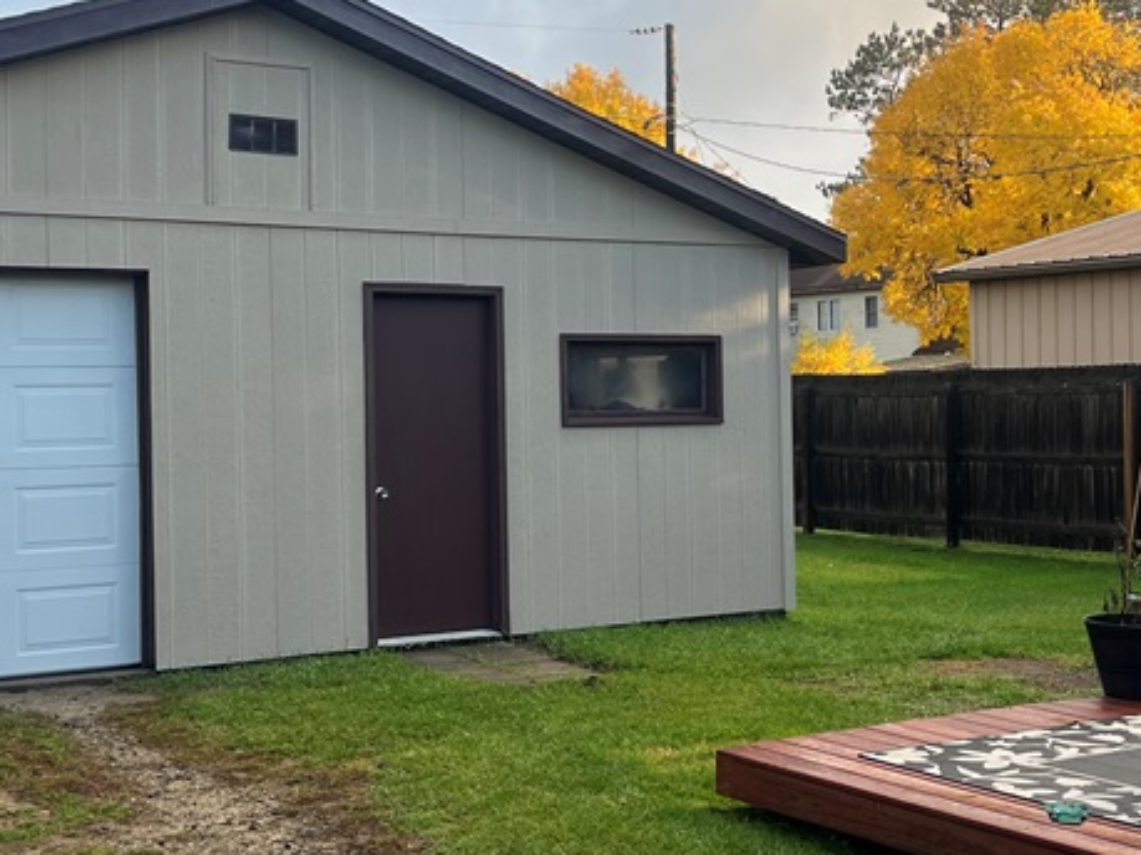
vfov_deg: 25.2
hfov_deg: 33.2
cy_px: 378
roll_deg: +1.6
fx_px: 1911
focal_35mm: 58
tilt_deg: -1.0
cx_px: 636
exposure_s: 1/1029
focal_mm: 5.7
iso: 50
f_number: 1.5
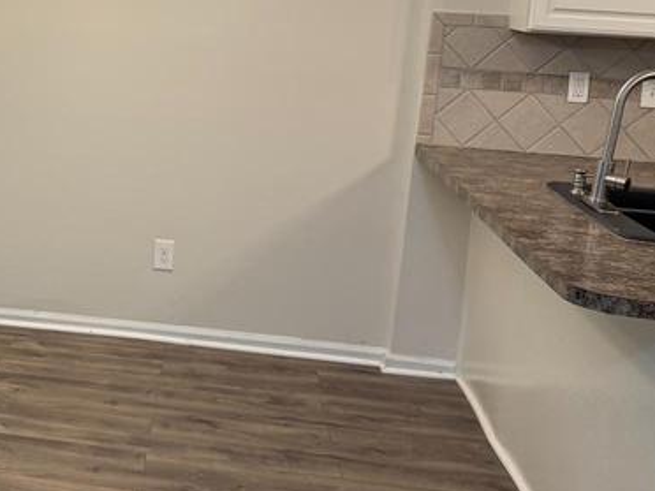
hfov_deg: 27.0
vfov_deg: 22.1
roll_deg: -3.1
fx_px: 1249
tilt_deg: -8.1
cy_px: 136
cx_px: -65
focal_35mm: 66
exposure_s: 1/60
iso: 160
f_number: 1.78
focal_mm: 6.76
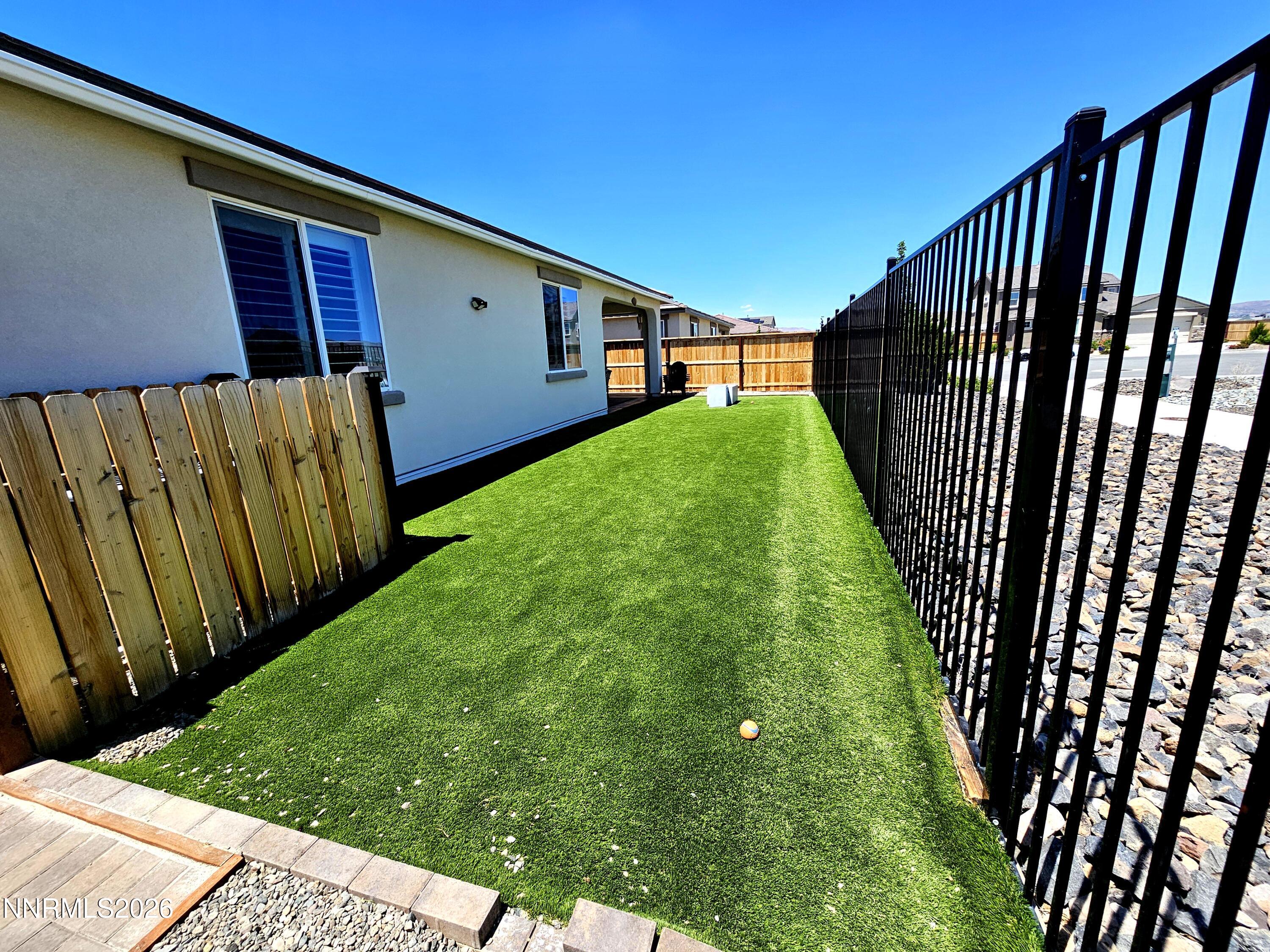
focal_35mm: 13
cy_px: 476
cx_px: 635
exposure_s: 1/1859
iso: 50
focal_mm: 2.2
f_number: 2.2
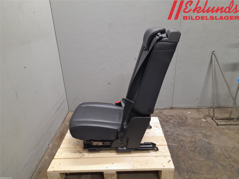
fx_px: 173
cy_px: 90
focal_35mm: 25
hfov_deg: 69.4
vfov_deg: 54.9
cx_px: 120
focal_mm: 4.6
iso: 160
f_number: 2
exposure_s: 1/50
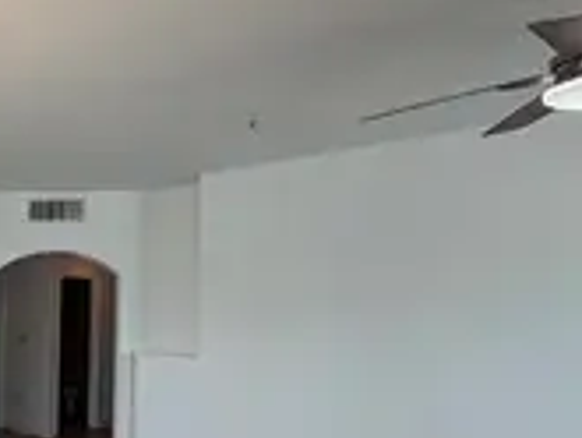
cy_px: 314
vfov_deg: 40.9
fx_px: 572
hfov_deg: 39.0
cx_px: -120
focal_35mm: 34
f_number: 2.2
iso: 80
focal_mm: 2.22
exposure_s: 1/120
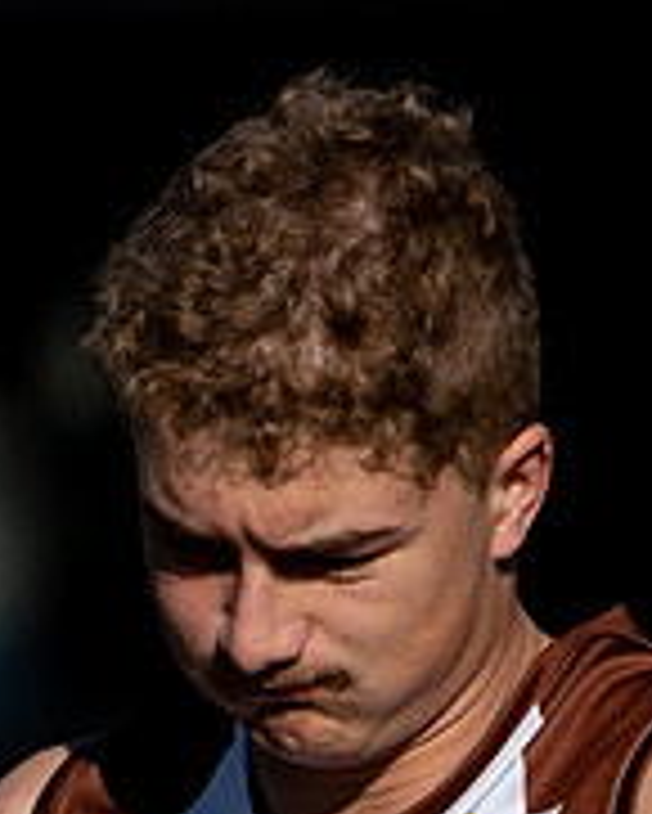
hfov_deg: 0.8
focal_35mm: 1855
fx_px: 44707
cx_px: 481
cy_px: 1228
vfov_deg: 1.0
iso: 100
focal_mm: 200
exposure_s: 1/2500
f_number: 3.5
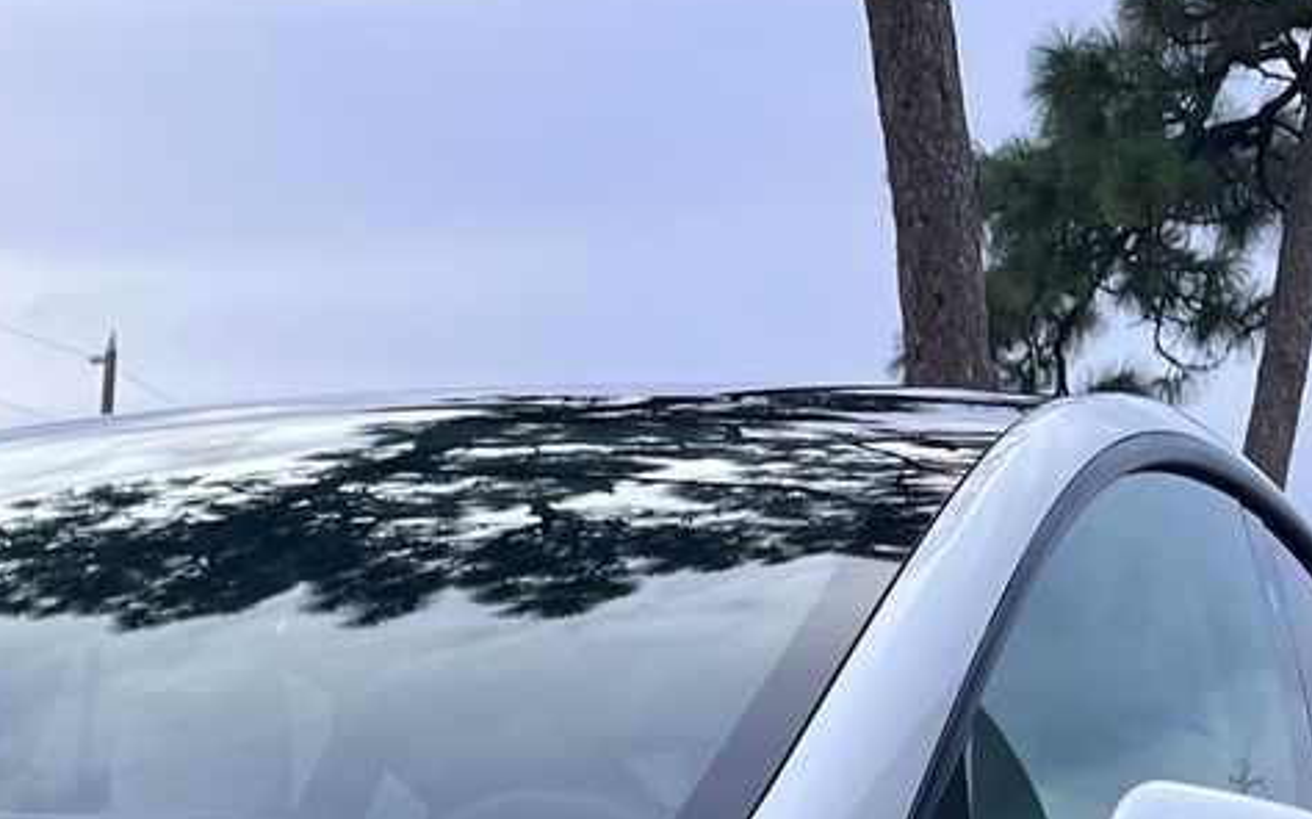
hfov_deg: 20.6
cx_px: -343
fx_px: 3325
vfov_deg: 12.4
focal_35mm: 93
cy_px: 1621
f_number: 1.6
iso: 50
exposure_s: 1/1266
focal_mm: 5.1
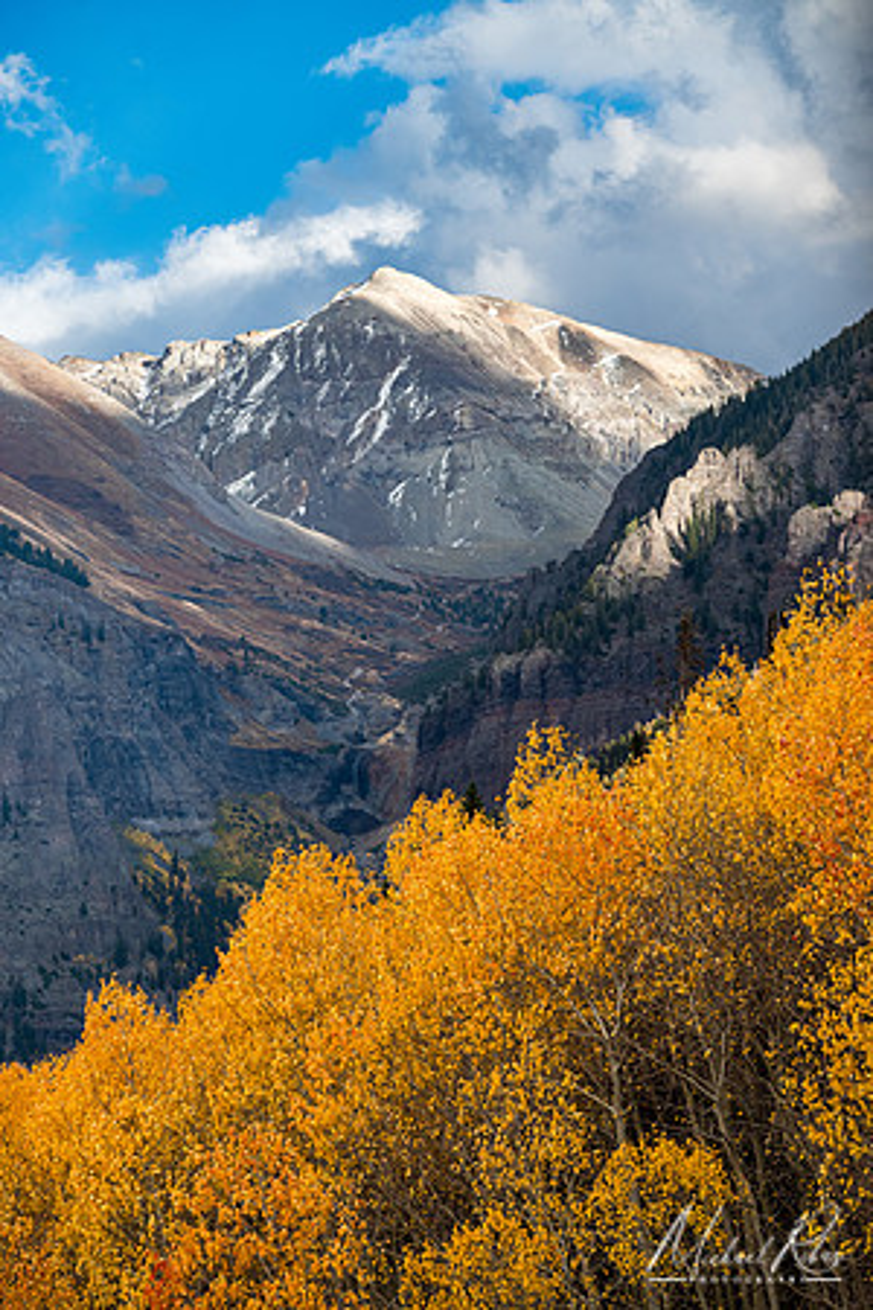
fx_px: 6001
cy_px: 655
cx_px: 436
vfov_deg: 12.5
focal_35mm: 165
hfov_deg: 8.3
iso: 400
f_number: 8
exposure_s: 1/250
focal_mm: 110
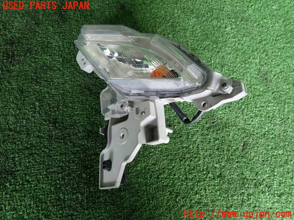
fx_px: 212
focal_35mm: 25
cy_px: 110
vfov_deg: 54.9
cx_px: 147
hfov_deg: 69.4
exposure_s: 1/60
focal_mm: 4.5
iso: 160
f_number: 2
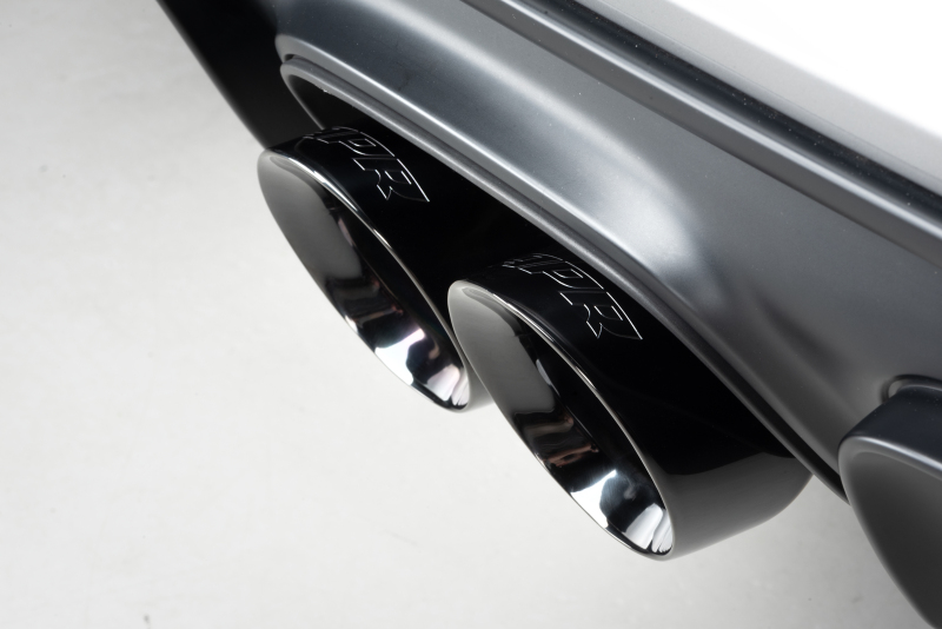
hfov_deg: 19.4
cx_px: 471
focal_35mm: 105
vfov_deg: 13.1
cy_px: 314
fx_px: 2748
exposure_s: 1/160
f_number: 22
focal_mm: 105
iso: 400
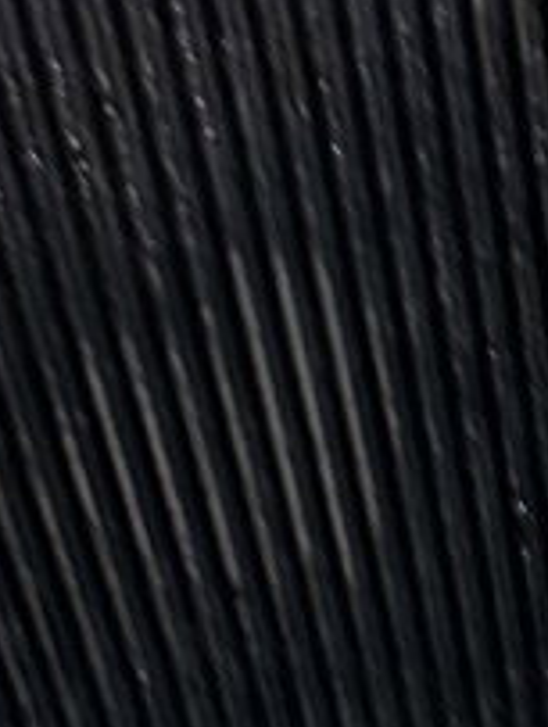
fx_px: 2020
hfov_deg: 15.1
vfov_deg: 18.5
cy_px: 1037
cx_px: 580
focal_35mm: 96
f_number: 1.78
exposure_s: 1/60
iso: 800
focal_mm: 6.86
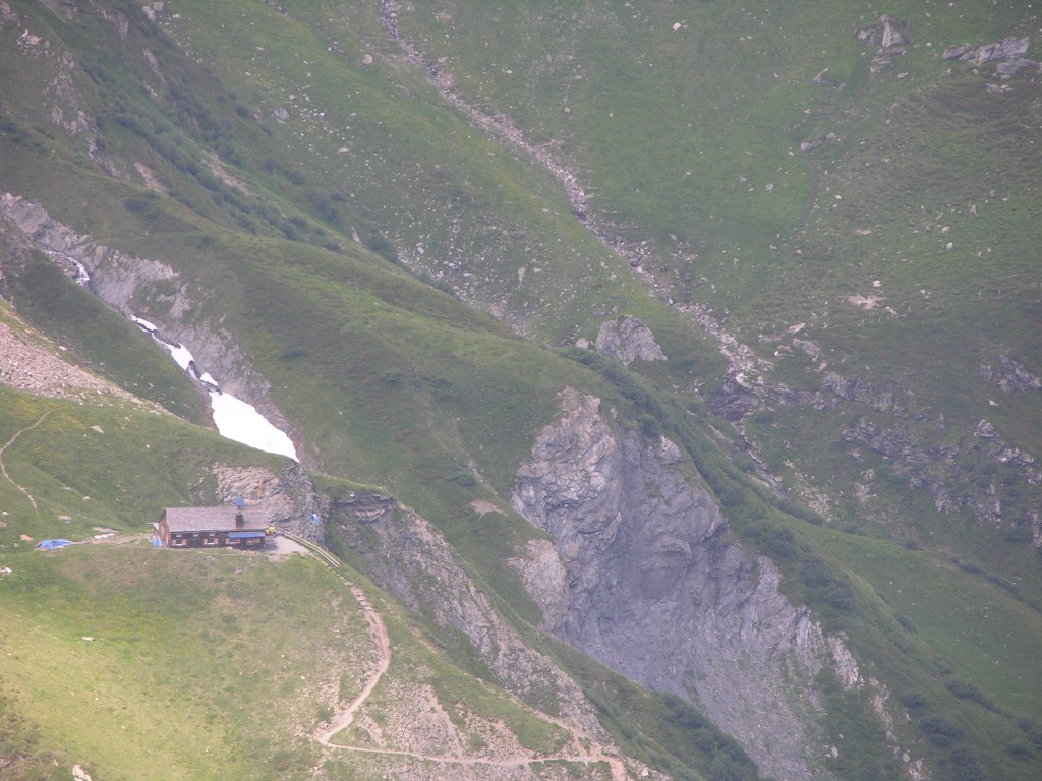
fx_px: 8127
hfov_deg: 7.3
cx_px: 521
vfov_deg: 5.5
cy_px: 390
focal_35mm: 270
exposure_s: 1/123
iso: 50
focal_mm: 67.7
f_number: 4.2
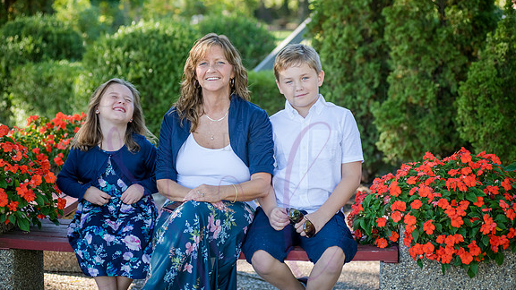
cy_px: 140
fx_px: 1327
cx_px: 258
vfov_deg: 12.5
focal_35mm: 97
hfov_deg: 22.0
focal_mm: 92
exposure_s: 1/400
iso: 400
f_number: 4
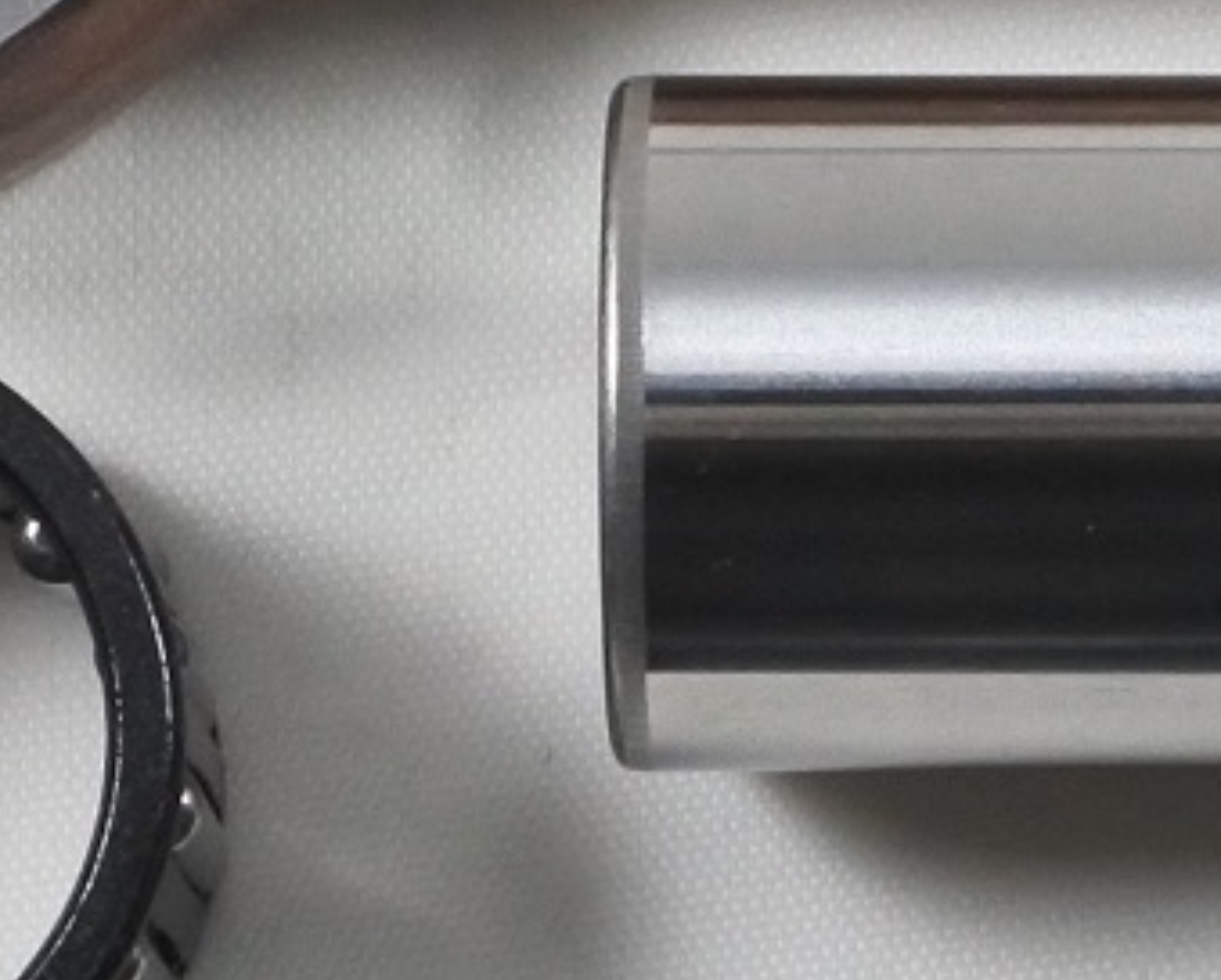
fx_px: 5861
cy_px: -229
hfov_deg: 11.8
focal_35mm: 162
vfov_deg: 9.4
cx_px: 1243
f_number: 4
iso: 640
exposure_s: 1/125
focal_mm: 13.4
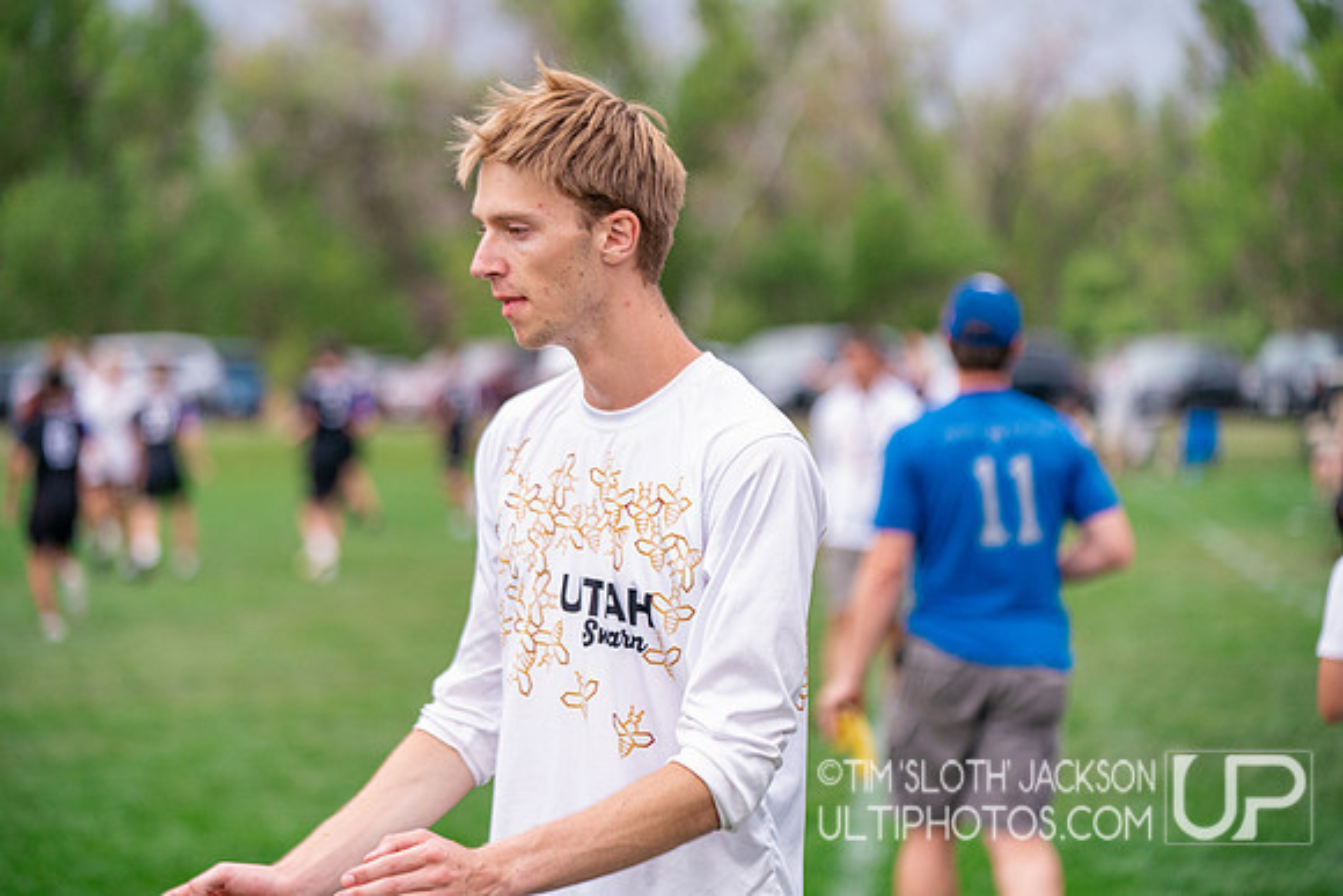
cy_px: 448
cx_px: 672
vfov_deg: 12.8
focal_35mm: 107
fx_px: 3992
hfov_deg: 19.1
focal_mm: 107
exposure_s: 1/4000
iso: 1250
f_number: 2.8
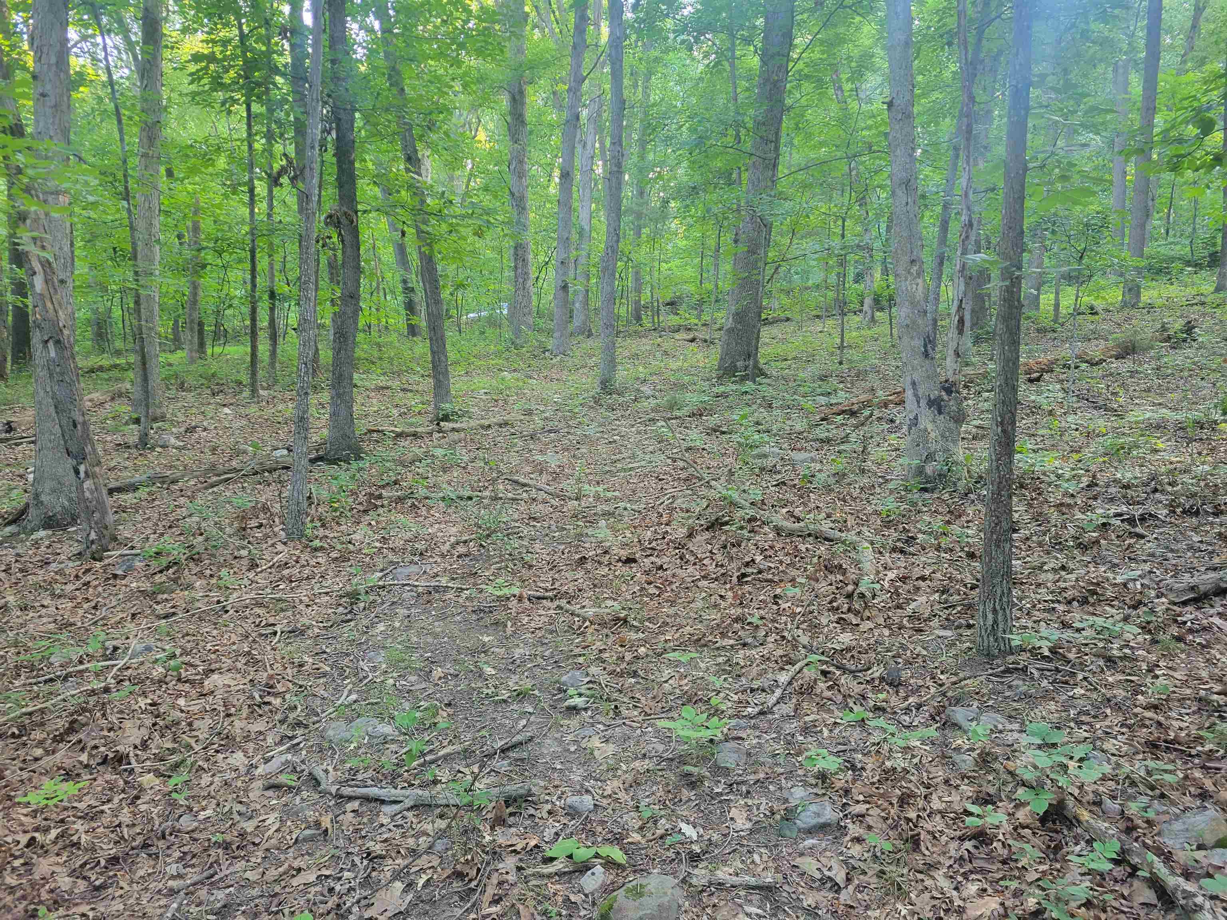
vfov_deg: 53.1
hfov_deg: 67.3
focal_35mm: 26
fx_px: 922
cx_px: 614
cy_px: 460
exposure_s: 1/40
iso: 200
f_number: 1.8
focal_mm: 5.4
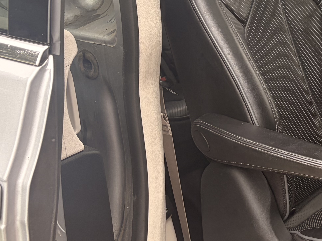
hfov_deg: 23.7
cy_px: 79
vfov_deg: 19.3
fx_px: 707
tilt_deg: -19.8
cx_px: 373
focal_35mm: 76
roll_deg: +1.4
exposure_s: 1/152
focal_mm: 5.96
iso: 50
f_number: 1.6
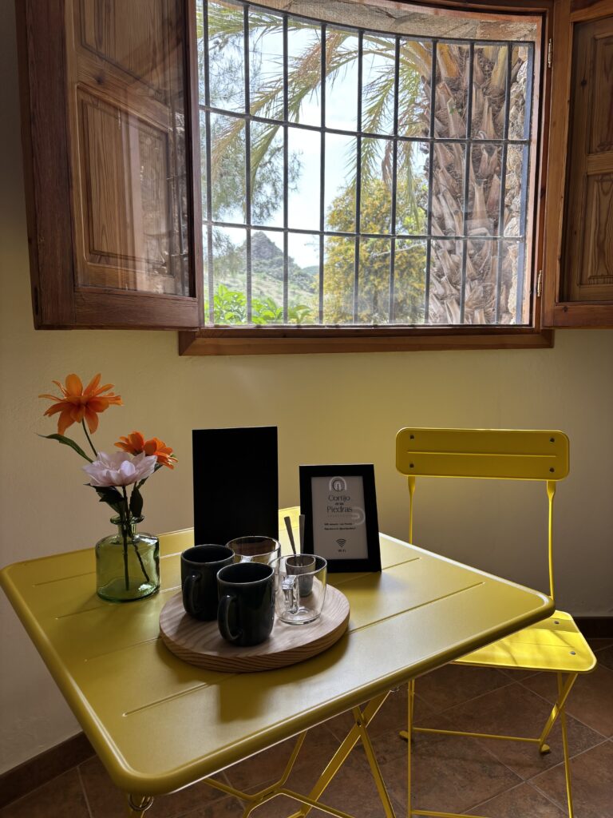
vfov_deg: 67.3
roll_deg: -0.3
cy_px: 409
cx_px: 306
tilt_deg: -7.7
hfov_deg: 53.1
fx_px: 614
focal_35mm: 26
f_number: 1.6
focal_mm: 5.96
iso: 40
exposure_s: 1/166
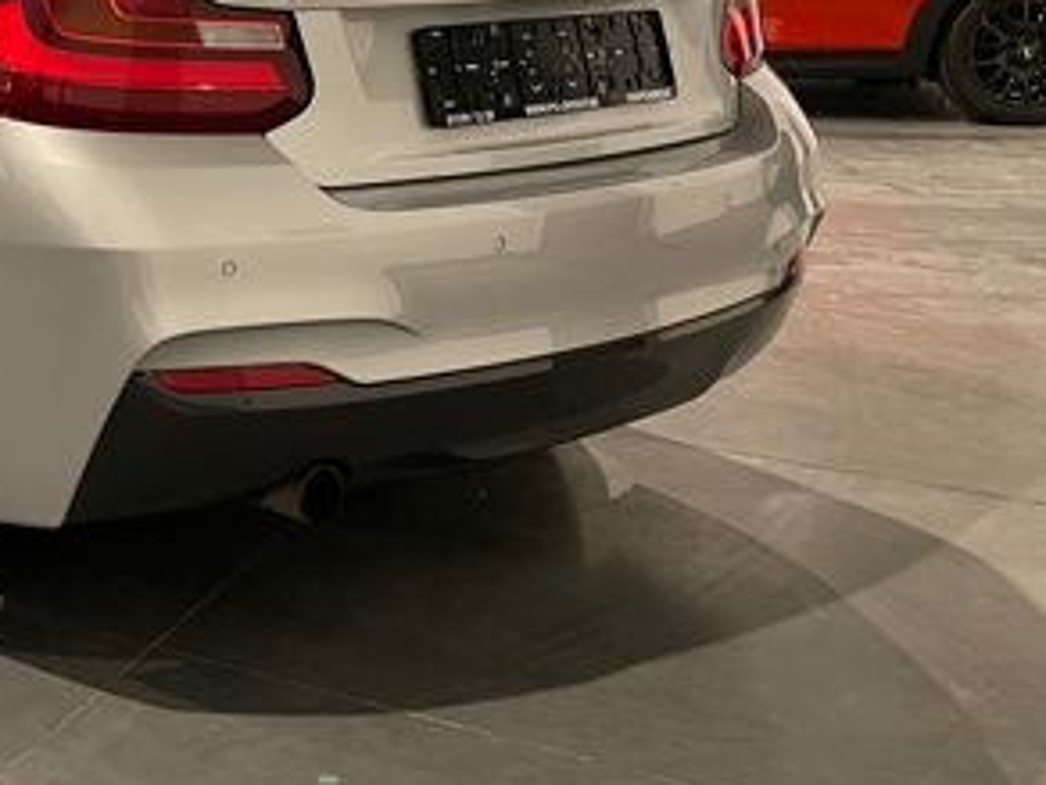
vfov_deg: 24.6
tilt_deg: -5.3
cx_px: -25
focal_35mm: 57
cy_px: 25
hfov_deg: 31.0
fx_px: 1722
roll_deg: +0.5
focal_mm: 4.2
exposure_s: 1/50
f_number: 1.6
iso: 125
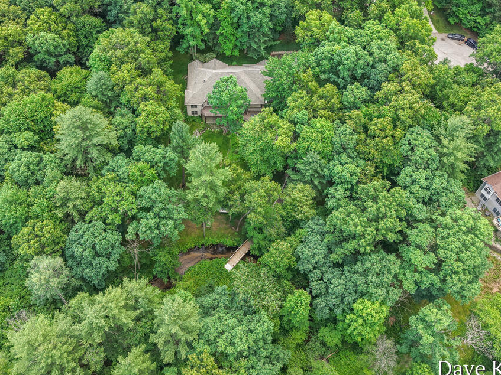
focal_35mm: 34
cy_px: 122
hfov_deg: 53.9
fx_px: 492
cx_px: 226
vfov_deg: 41.2
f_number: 1.8
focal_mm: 8.67
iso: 100
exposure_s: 1/240
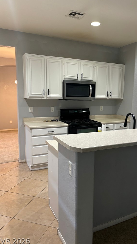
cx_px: 88
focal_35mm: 29
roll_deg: -1.0
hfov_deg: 39.8
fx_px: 187
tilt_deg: -7.7
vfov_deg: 66.1
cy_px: 122
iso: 200
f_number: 1.6
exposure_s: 1/60
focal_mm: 5.96
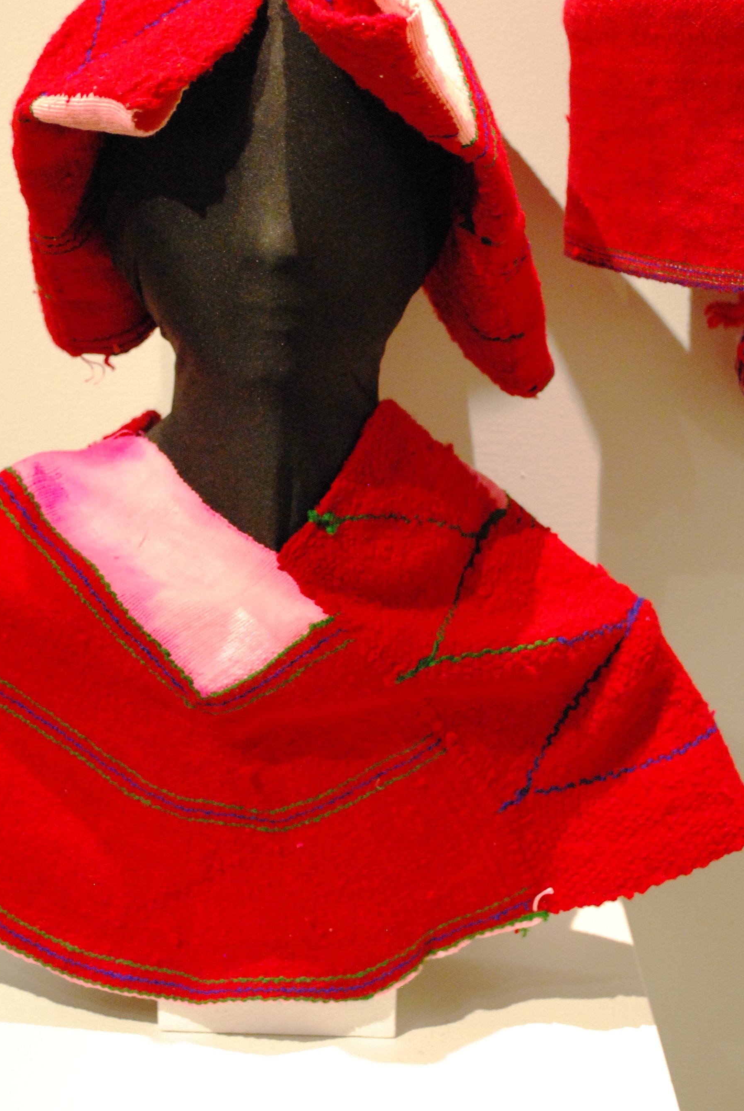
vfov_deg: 29.2
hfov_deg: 19.7
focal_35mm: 69
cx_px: 265
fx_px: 2133
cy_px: 540
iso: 1600
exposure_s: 1/15
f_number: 4.8
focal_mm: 32
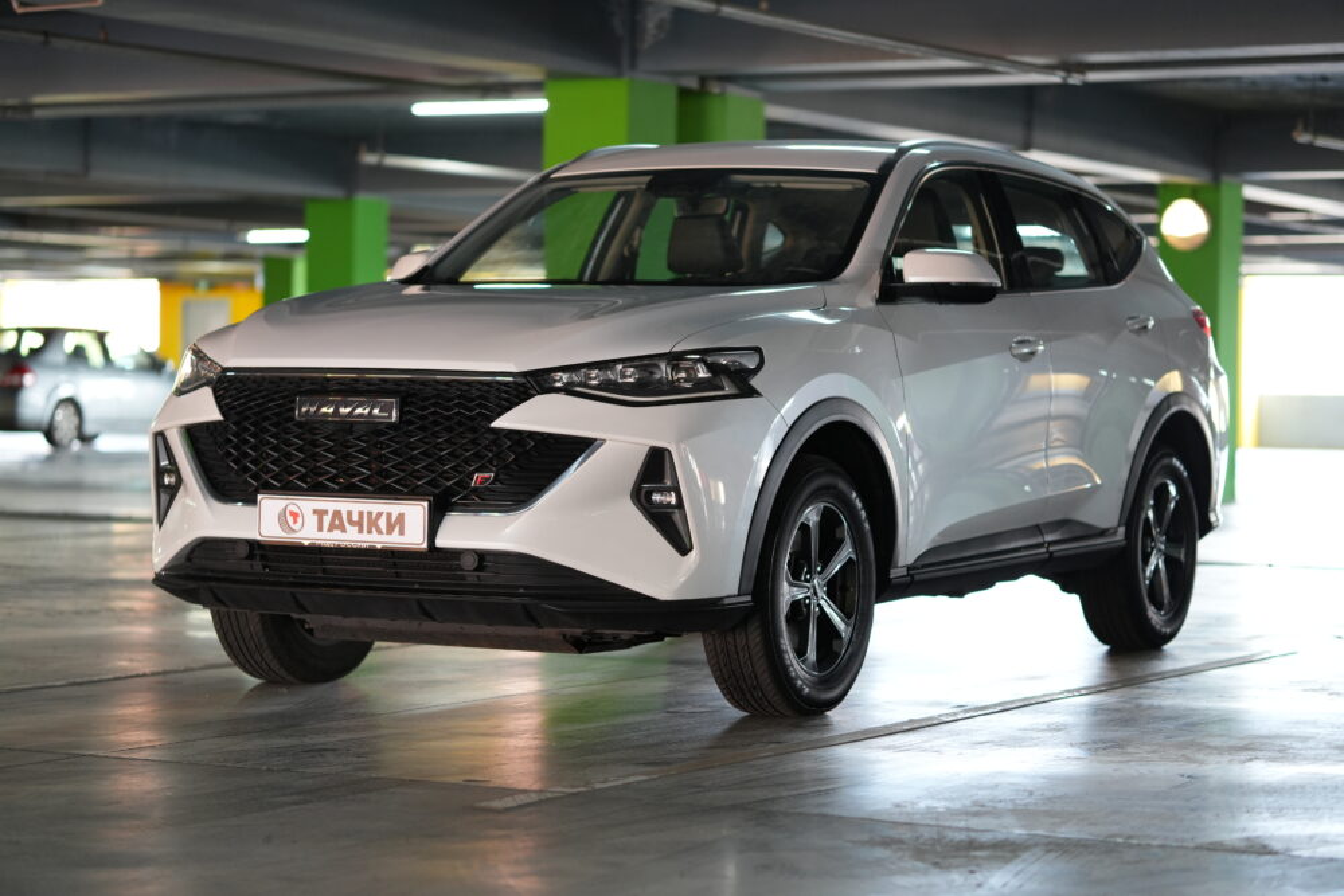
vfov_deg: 16.3
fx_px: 3136
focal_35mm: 84
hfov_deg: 24.2
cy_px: 448
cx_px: 672
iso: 400
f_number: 1.4
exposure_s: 1/125
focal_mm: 56
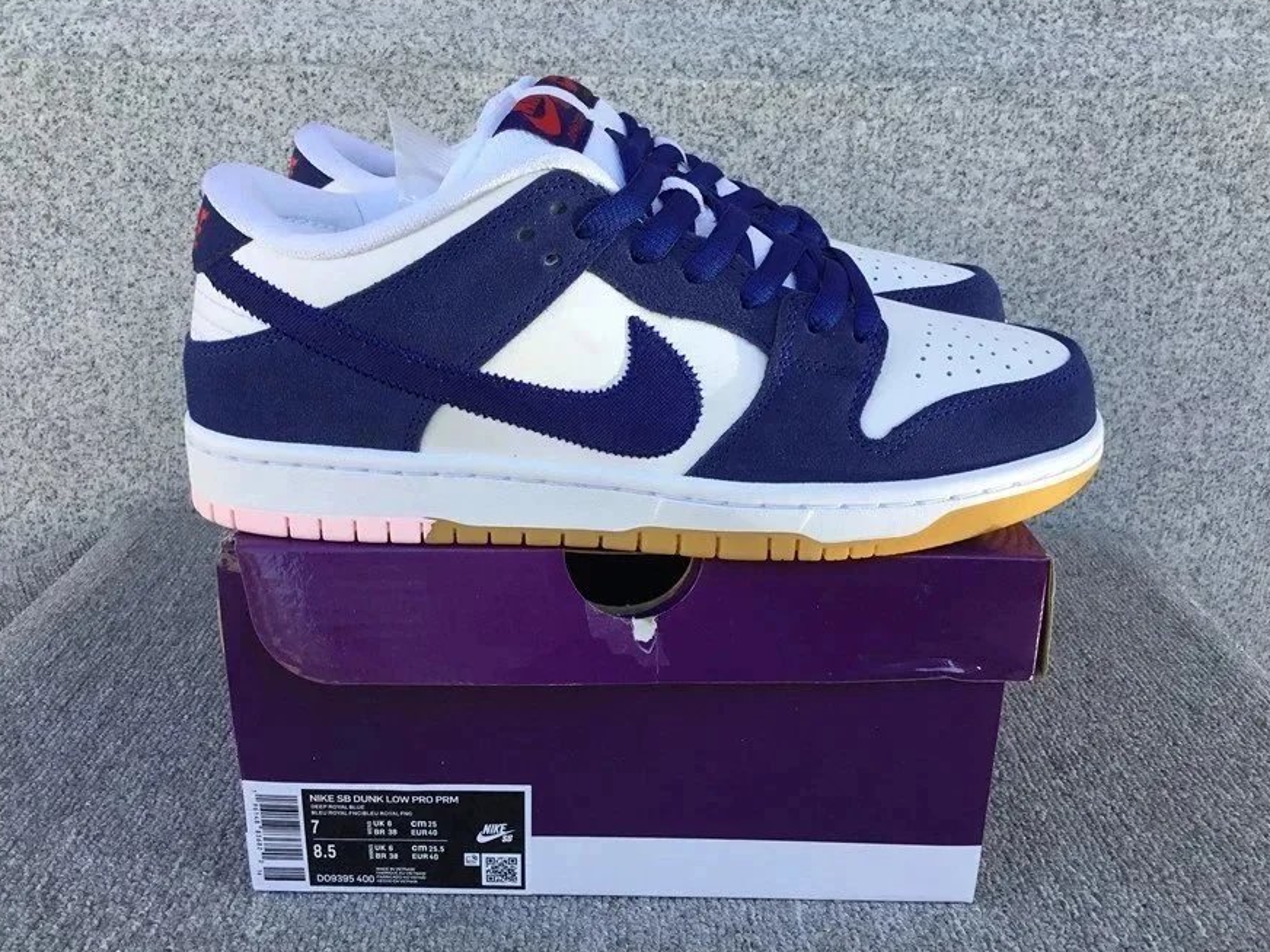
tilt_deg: -19.3
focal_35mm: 32
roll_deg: -1.8
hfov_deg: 56.8
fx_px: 1174
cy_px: 472
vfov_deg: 44.2
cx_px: 639
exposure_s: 1/200
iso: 25
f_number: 2.4
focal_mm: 3.3
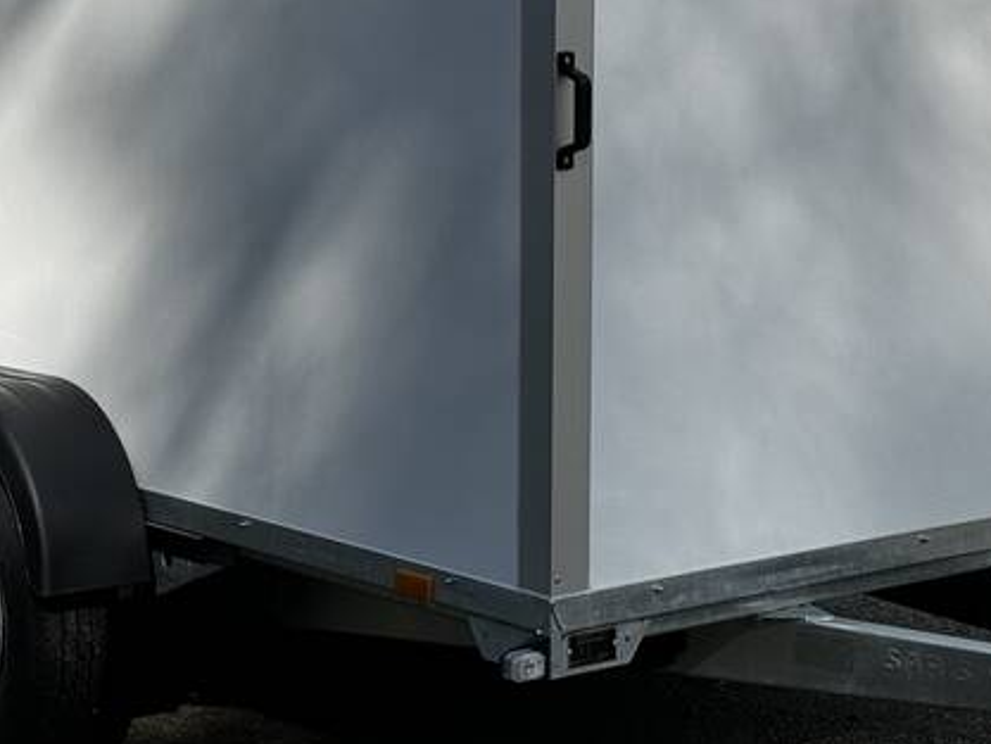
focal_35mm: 115
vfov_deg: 12.8
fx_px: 3293
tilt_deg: -7.1
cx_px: 539
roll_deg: +0.7
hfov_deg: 17.1
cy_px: 145
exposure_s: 1/4975
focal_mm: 6.86
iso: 64
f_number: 1.78
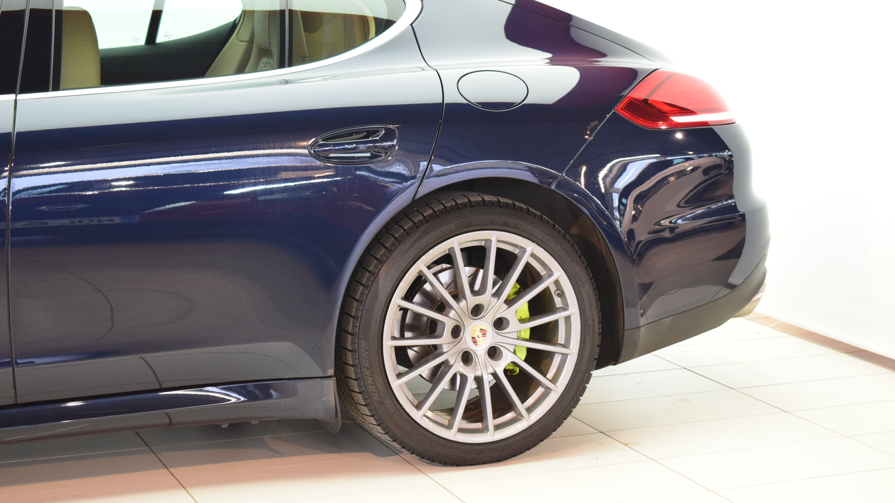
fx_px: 1732
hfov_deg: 29.0
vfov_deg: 16.5
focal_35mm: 73
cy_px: 245
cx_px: 447
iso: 1600
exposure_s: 1/30
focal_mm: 46
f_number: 5.3
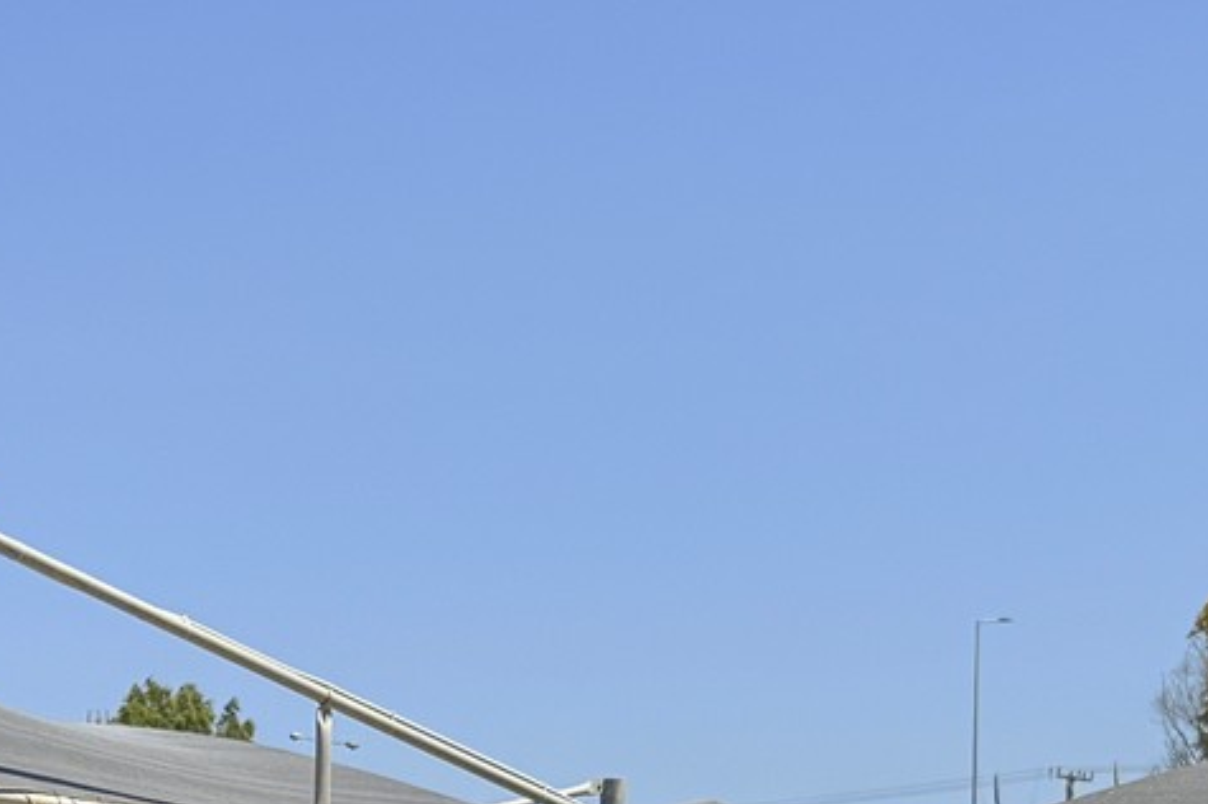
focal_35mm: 101
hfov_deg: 20.0
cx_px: 209
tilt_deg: -5.8
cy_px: 1440
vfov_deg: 12.4
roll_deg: -1.5
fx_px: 3387
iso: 100
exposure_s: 1/3145
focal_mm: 6.76
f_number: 1.78
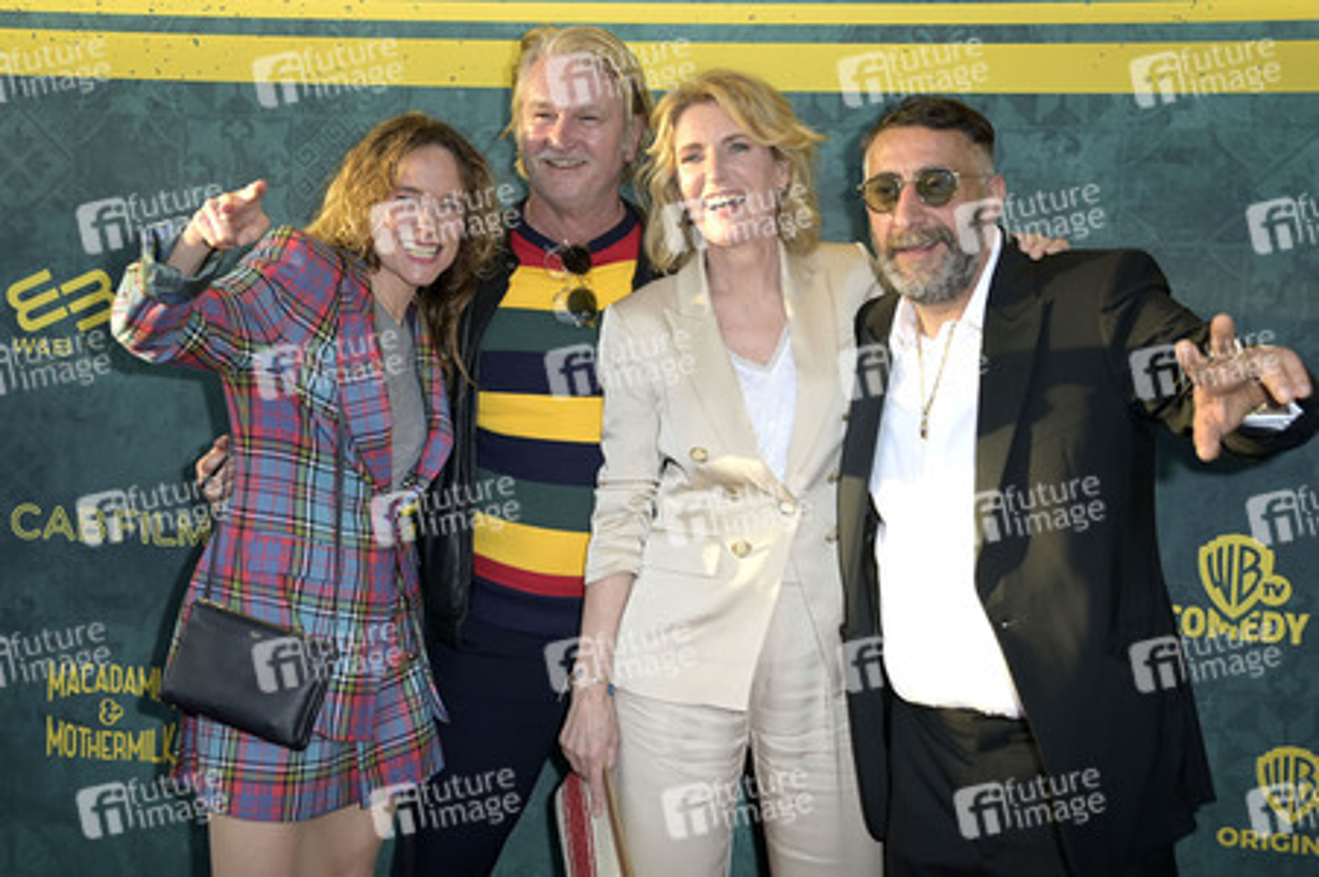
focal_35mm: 44
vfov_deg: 30.5
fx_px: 1611
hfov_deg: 44.5
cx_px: 660
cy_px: 438
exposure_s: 1/250
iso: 400
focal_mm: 44
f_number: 5.6
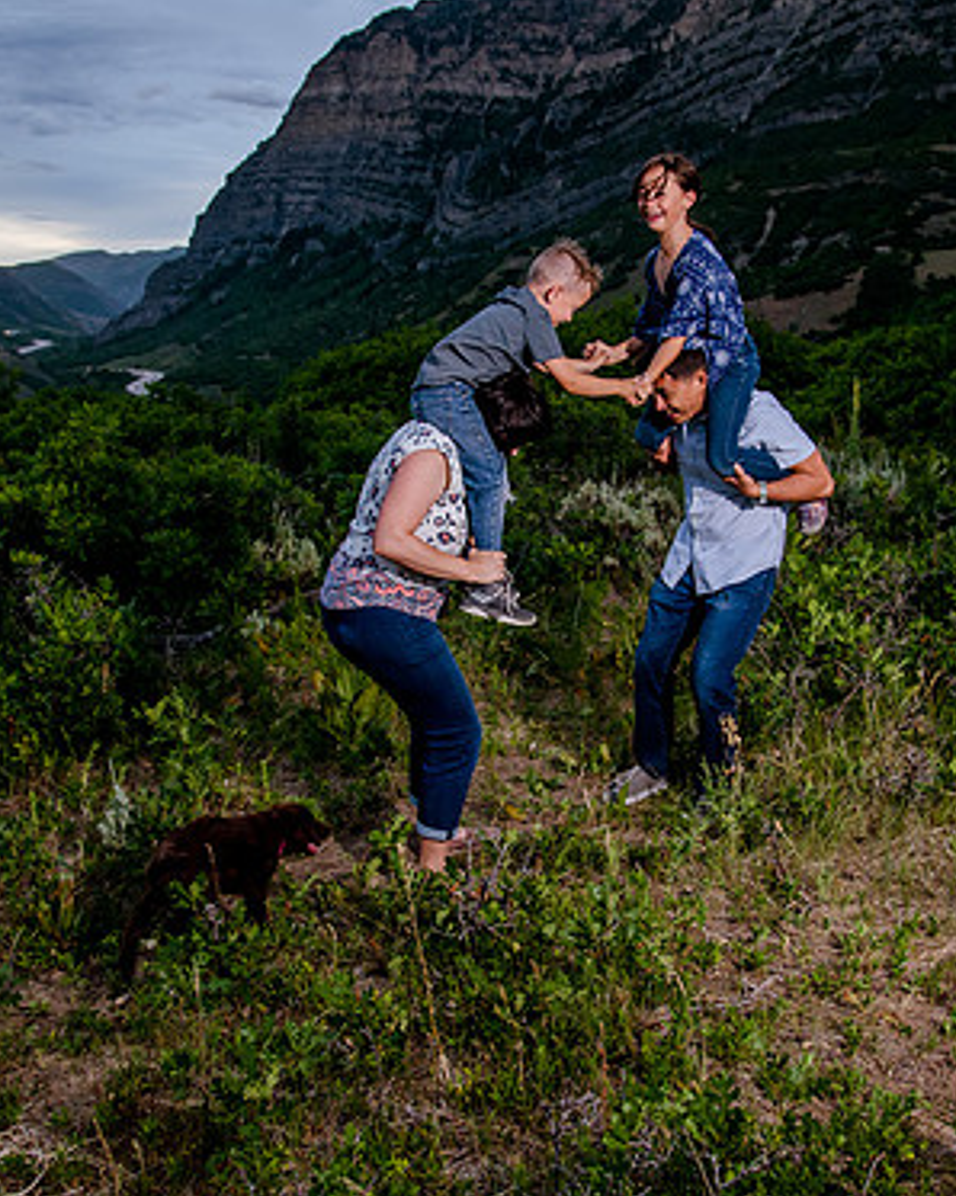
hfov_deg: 42.0
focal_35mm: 35
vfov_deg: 51.6
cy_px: 590
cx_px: 561
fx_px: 1239
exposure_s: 1/250
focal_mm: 24
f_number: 5
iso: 1250
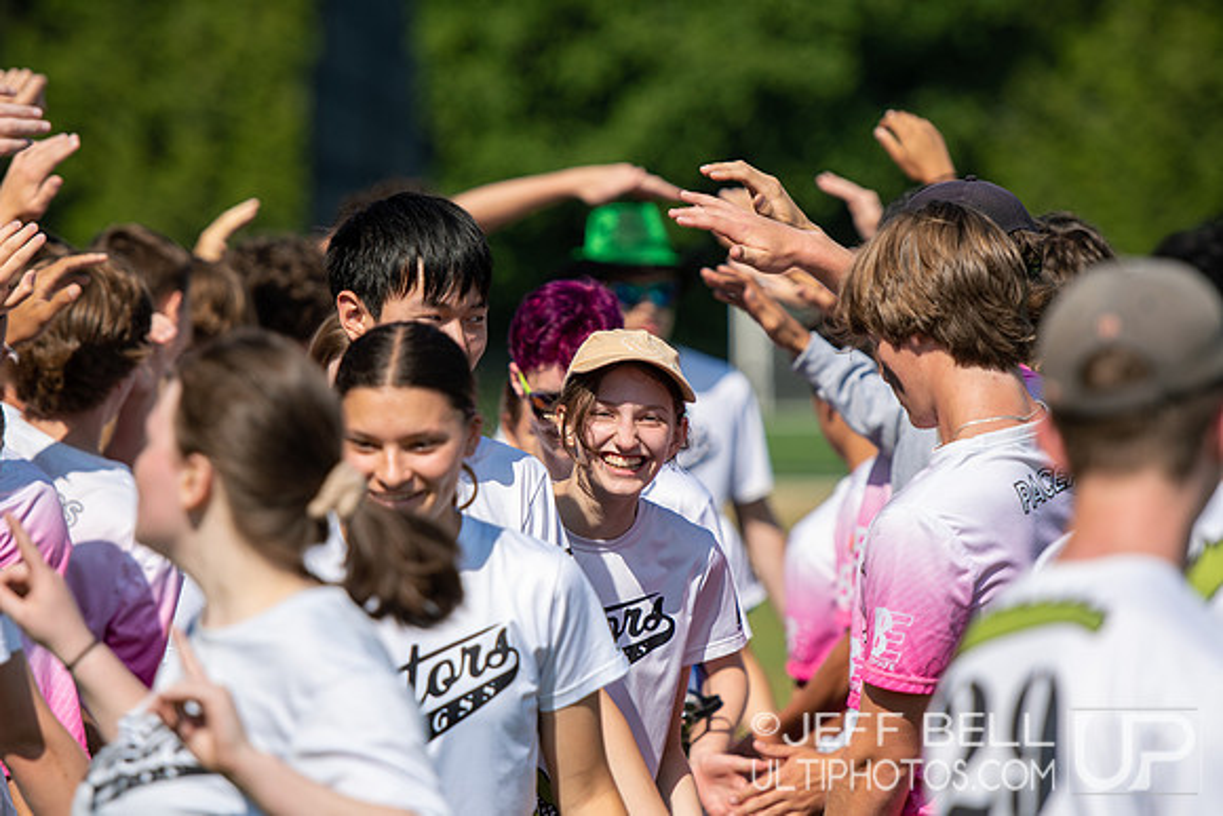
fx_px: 8919
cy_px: 408
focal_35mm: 262
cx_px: 612
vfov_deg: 5.2
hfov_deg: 7.8
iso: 100
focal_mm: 175
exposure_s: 1/2000
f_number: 3.2
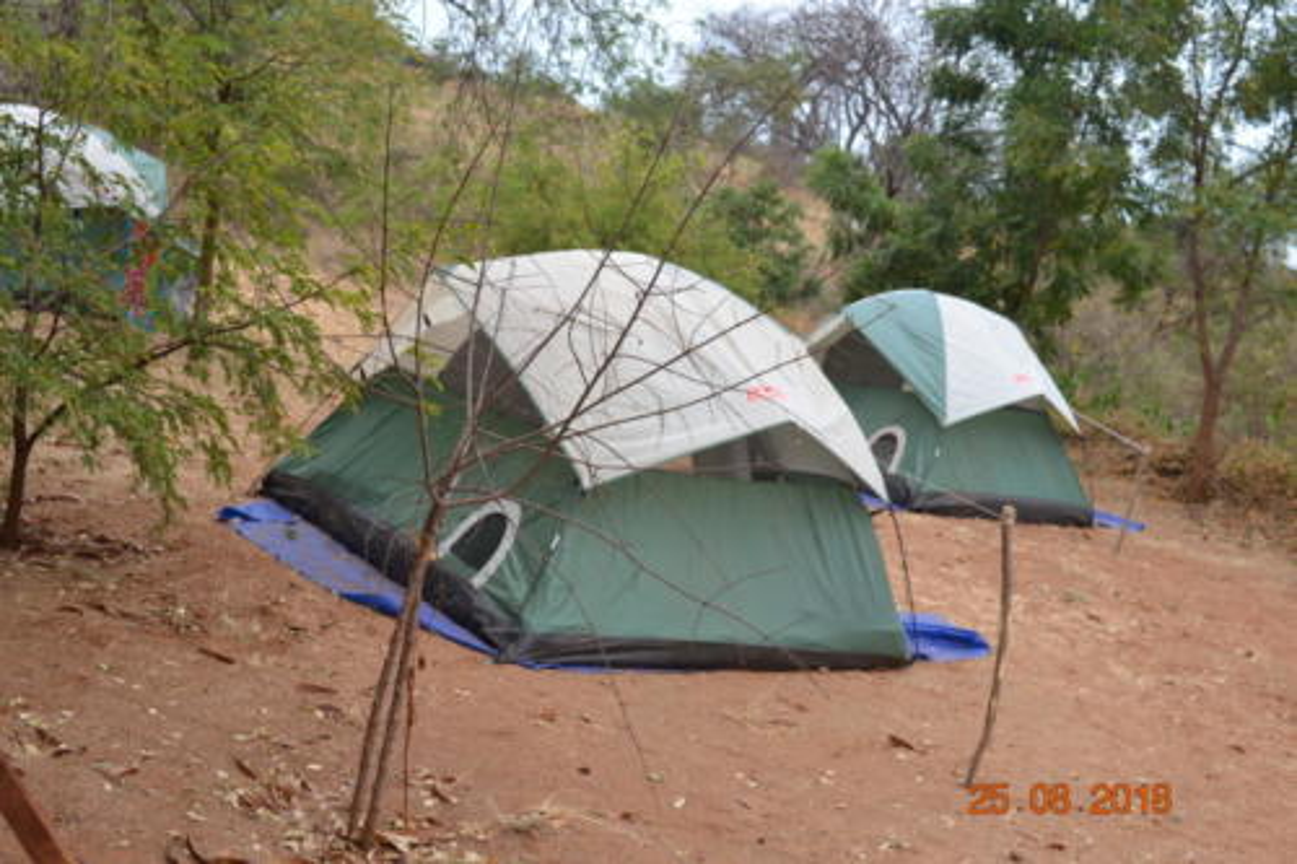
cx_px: 648
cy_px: 432
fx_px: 1729
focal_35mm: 48
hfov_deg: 41.1
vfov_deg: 28.1
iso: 100
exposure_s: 1/200
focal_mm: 32
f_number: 7.1
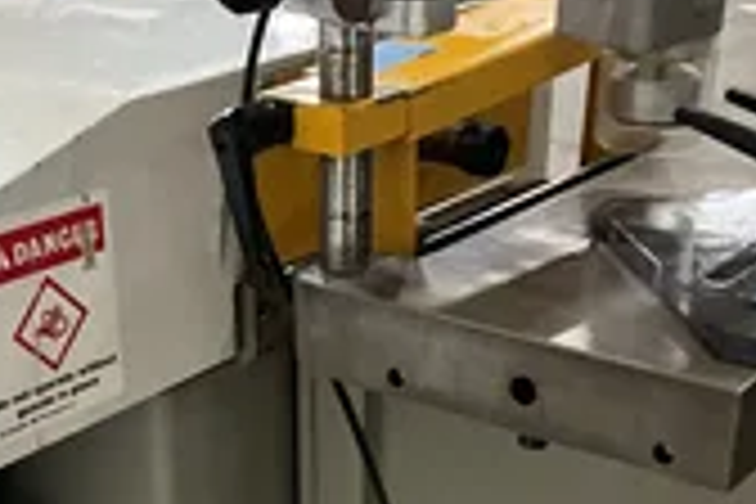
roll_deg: -1.2
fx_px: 1512
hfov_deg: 28.1
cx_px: 346
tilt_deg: -28.9
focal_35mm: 72
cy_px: 531
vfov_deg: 18.3
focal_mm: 3
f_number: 1.8
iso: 320
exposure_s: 1/30
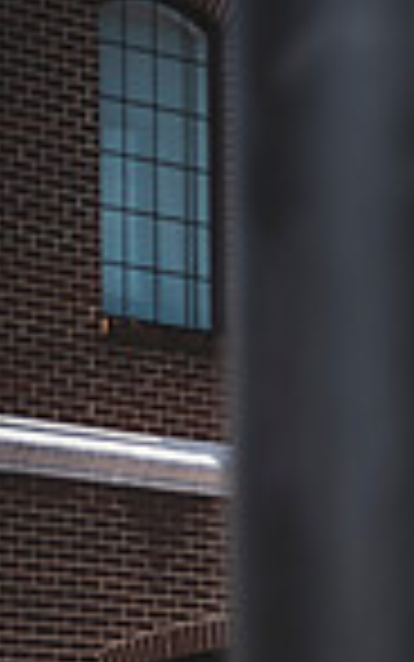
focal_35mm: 281
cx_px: 1300
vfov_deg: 7.4
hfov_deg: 4.5
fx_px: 5068
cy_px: 835
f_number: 2.8
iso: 100
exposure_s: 1/1250
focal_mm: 70
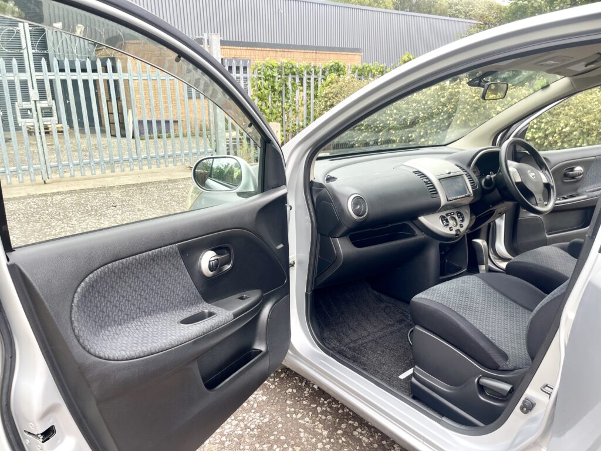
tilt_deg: -16.8
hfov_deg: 69.4
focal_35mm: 25
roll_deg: +0.5
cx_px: 300
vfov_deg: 54.9
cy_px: 226
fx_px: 434
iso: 32
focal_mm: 5.1
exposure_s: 1/425
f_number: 1.6
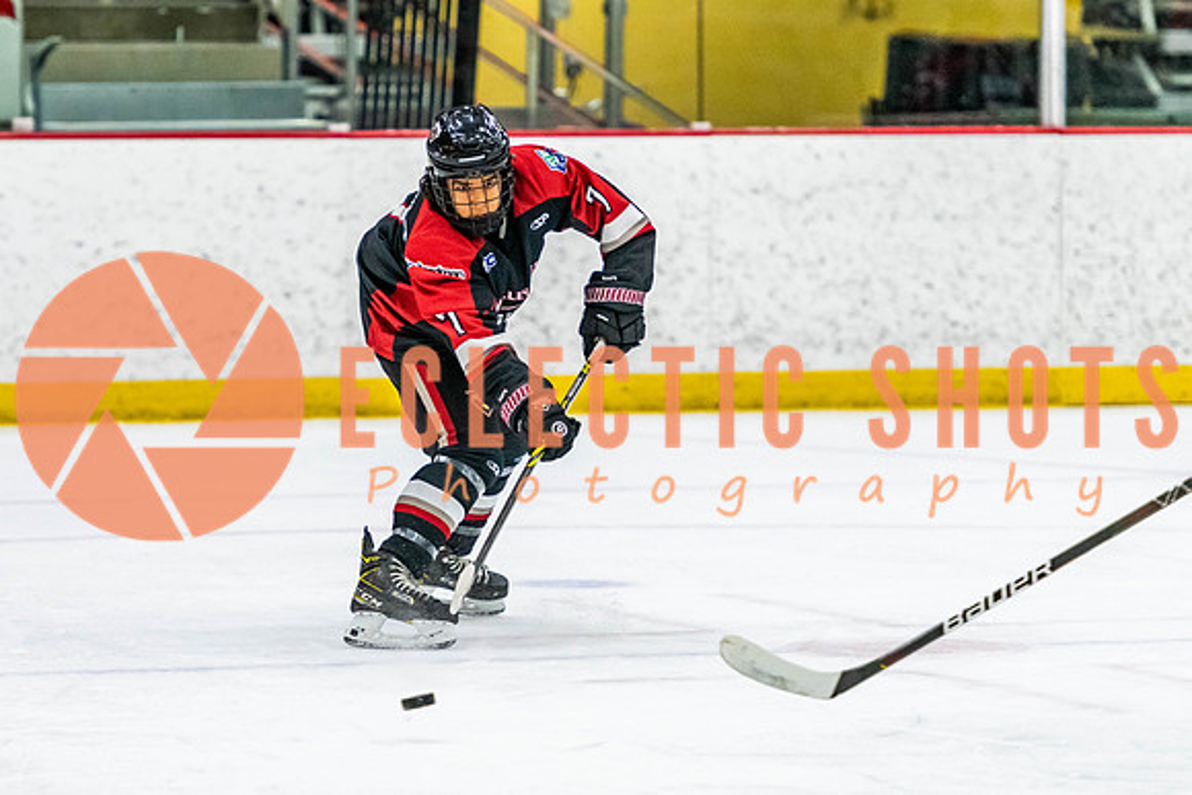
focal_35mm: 253
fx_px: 8392
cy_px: 360
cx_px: 454
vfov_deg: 5.4
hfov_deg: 8.1
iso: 3200
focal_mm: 165
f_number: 2.8
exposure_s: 1/640
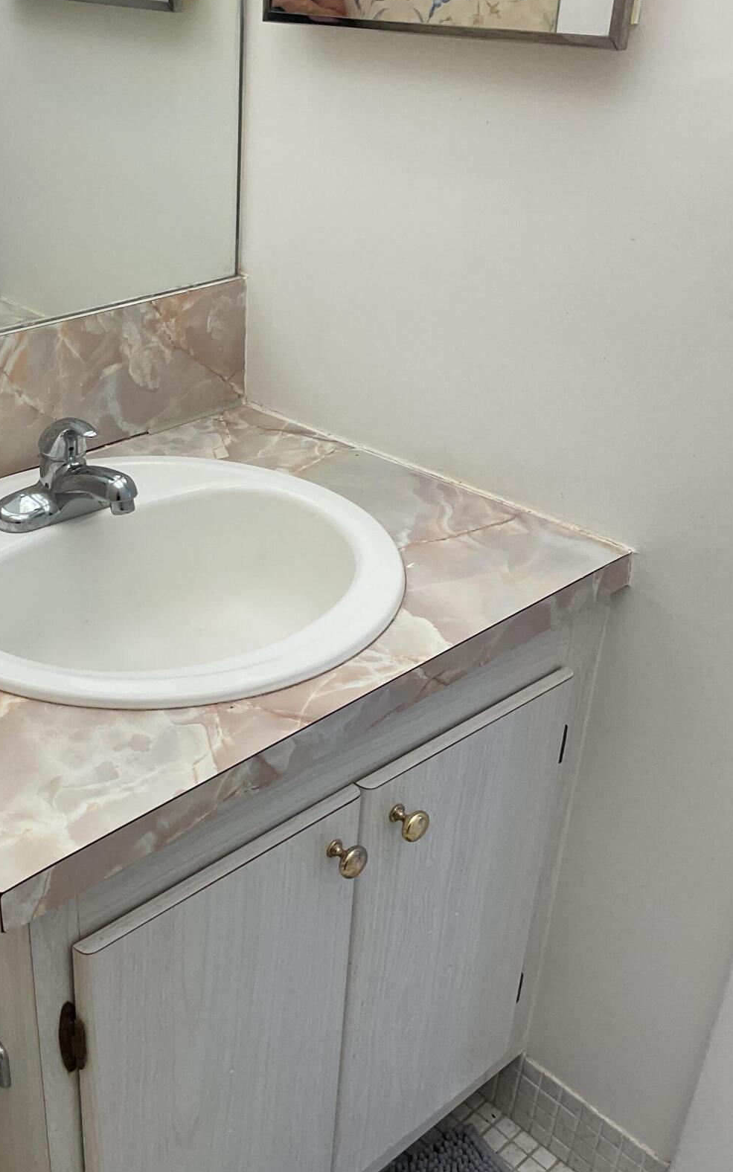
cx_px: 180
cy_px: 578
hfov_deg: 32.1
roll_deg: -0.9
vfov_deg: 50.4
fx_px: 1247
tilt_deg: -30.5
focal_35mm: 39
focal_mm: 3
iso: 50
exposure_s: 1/120
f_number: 1.8
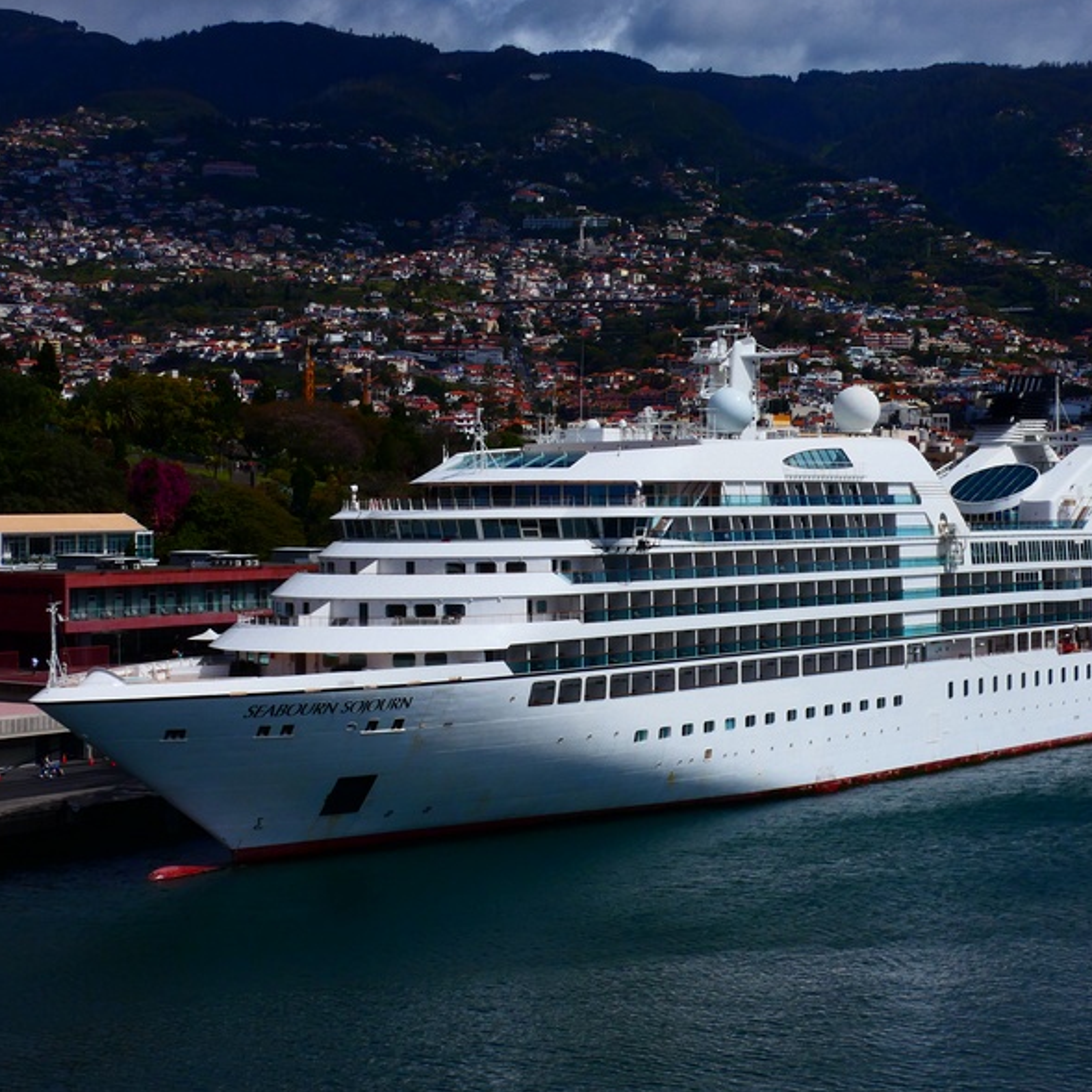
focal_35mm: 66
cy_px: 551
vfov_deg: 26.1
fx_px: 2356
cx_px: 634
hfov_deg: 26.1
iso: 80
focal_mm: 9.9
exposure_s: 1/1000
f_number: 7.1
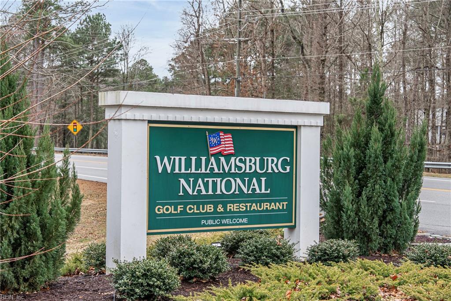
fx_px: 877
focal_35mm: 70
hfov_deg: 28.8
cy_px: 150
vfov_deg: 19.5
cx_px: 226
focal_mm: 70
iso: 800
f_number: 8
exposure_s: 1/80
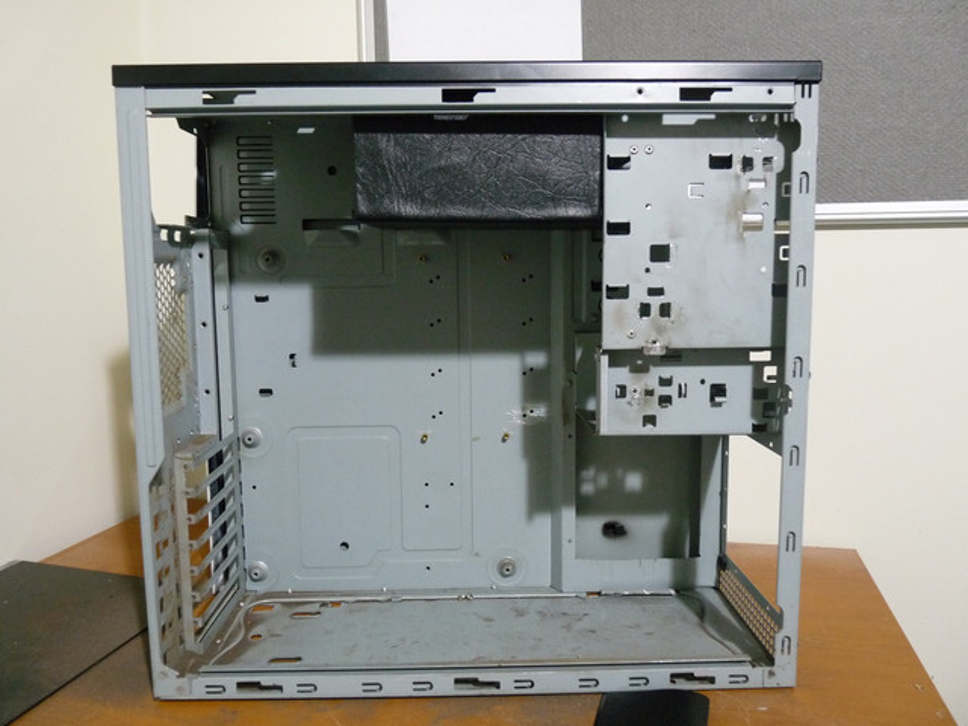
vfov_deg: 51.4
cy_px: 363
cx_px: 484
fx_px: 755
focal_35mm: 27
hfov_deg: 65.3
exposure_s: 1/5
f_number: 3.2
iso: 400
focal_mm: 4.8
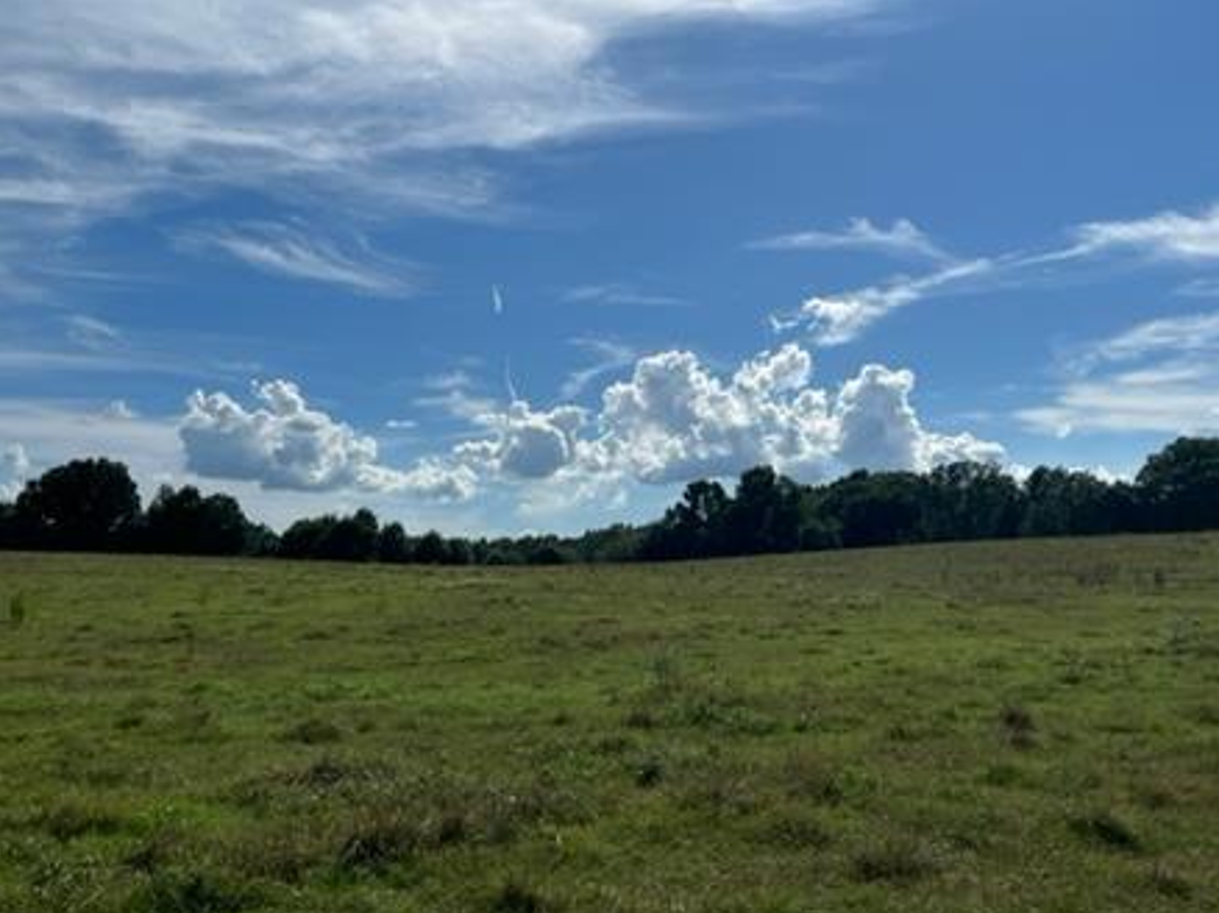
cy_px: 440
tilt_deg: +6.6
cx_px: 621
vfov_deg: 37.7
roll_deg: +0.2
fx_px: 1337
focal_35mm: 38
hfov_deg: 49.0
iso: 50
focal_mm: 5.7
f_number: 1.5
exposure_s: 1/14286
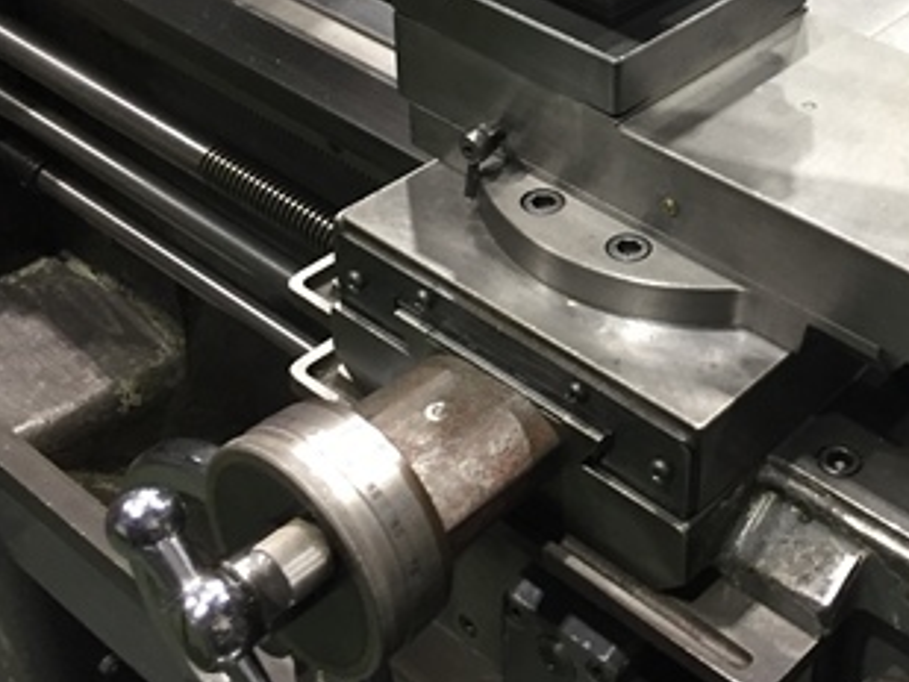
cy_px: 82
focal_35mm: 60
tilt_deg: -29.3
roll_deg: -2.0
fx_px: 1576
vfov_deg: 23.8
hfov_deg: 31.5
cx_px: 700
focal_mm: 4.15
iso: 125
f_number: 2.2
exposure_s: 1/30
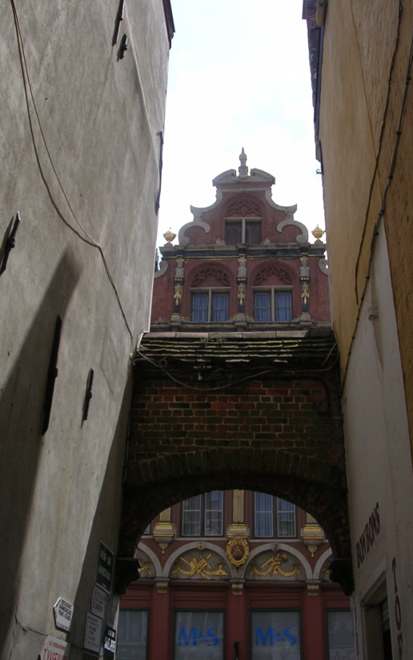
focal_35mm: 41
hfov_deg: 31.3
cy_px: 334
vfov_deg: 48.2
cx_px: 223
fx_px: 738
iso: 50
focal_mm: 5.8
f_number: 5.6
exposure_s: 1/350
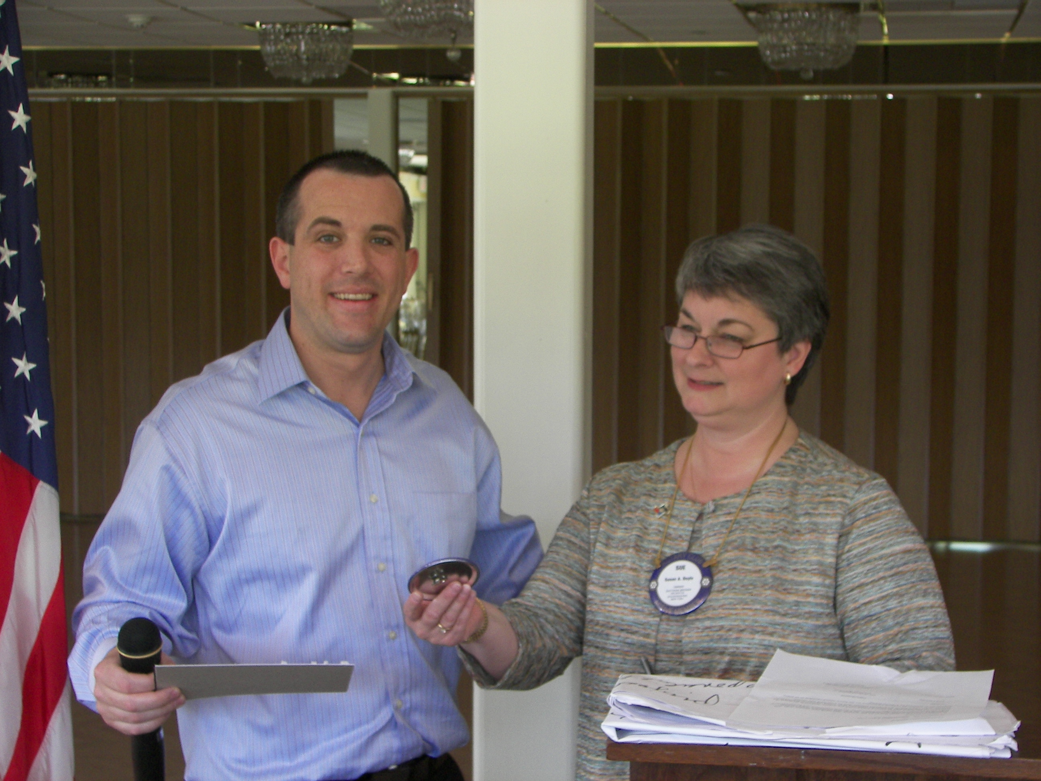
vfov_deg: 19.6
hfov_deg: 26.0
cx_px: 520
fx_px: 2255
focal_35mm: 75
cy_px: 390
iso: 100
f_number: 2.8
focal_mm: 12.4
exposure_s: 1/40
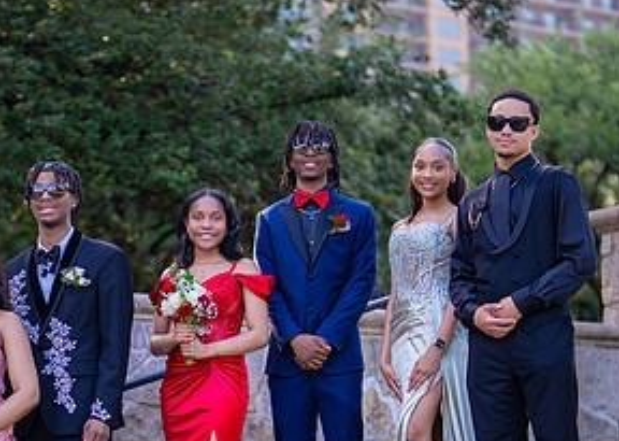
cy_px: 435
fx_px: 2072
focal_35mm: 118
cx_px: 183
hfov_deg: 16.9
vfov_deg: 12.0
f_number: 1.2
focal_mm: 50
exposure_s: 1/1600
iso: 200
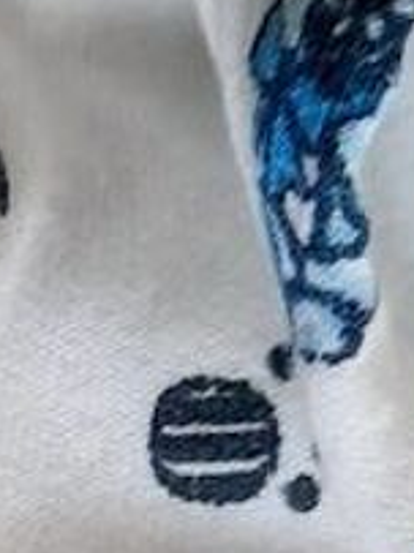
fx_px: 2618
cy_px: 745
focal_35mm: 164
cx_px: -234
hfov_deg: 8.8
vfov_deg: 11.7
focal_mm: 4.6
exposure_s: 1/33
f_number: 2
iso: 200
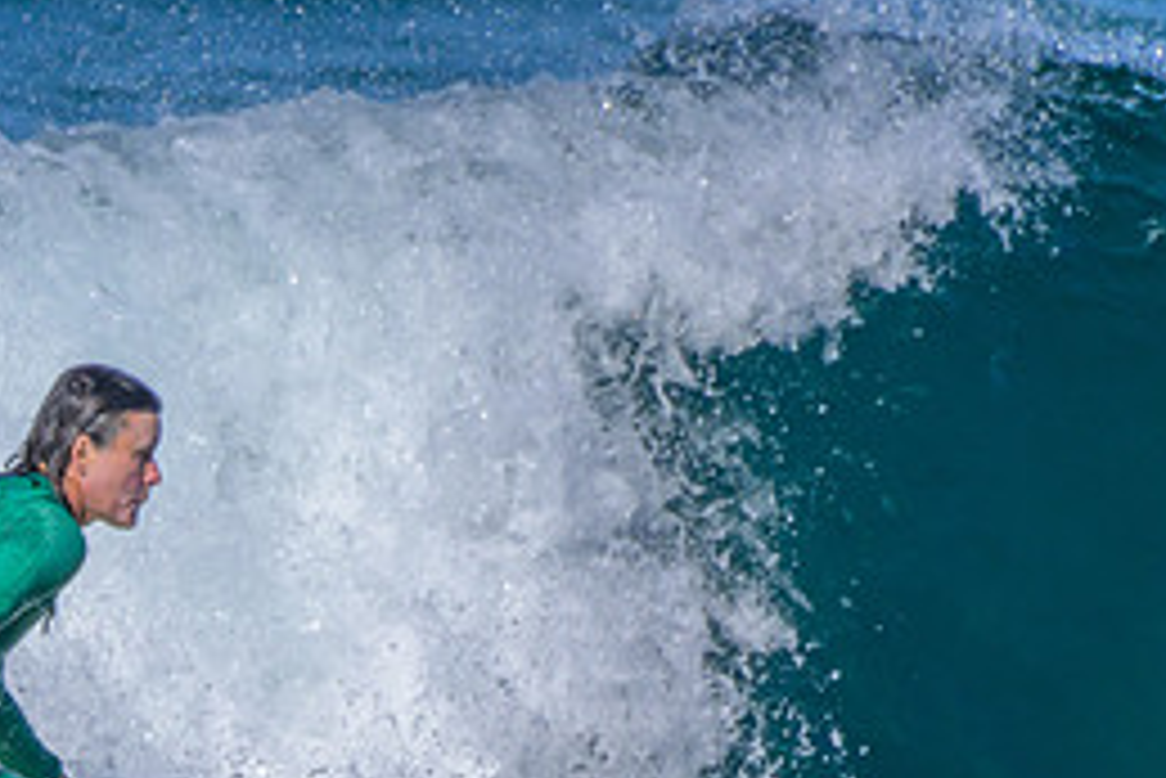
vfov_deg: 0.6
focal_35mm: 2458
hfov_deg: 0.8
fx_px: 79653
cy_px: 952
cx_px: 78
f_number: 11
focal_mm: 1000
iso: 640
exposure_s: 1/2000
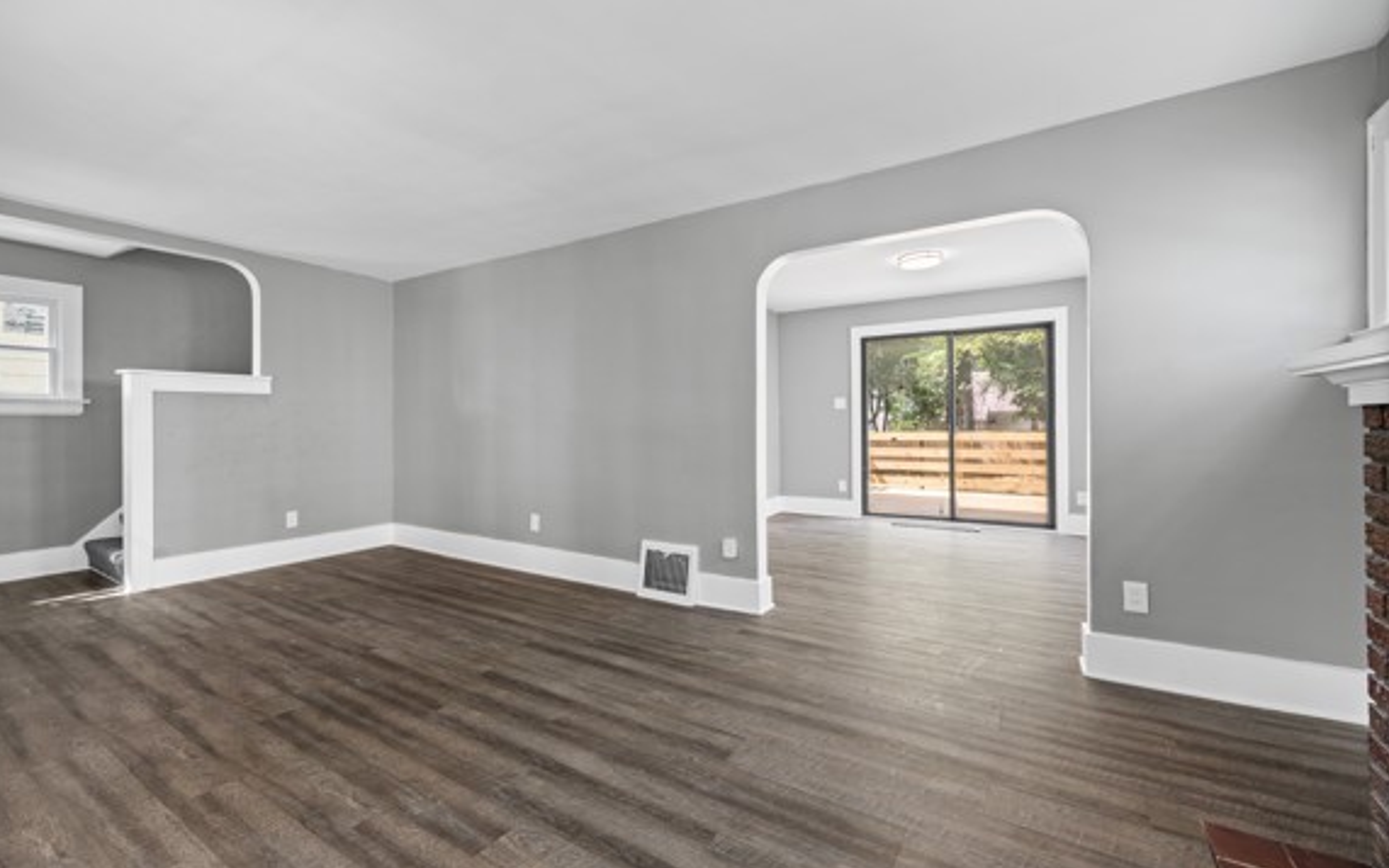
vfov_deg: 74.8
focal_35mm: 15
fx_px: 568
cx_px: 662
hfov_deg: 101.4
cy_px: 425
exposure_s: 1/3
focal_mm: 14
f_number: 9
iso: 250
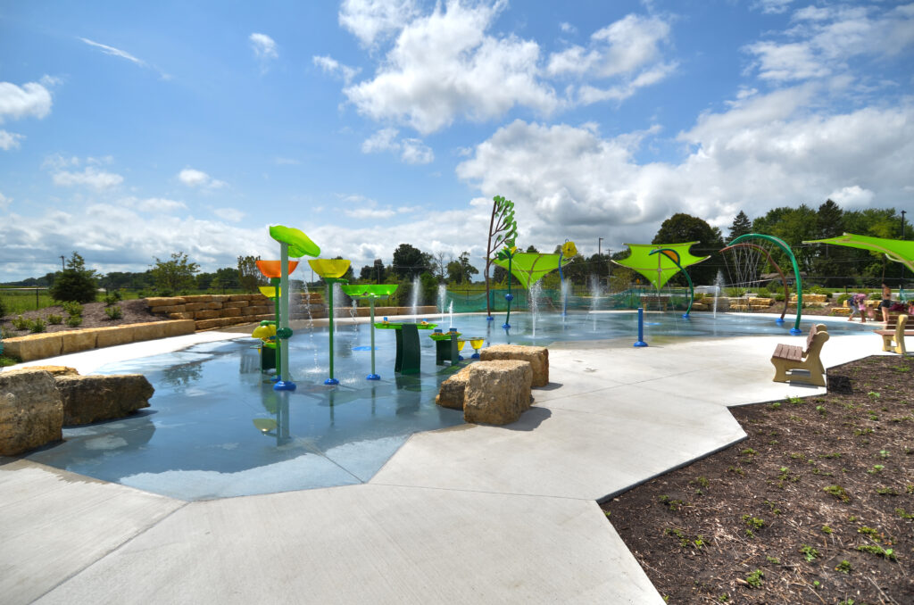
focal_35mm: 18
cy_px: 302
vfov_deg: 67.1
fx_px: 456
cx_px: 457
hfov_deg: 90.1
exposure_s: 1/1600
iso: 100
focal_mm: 12
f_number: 4
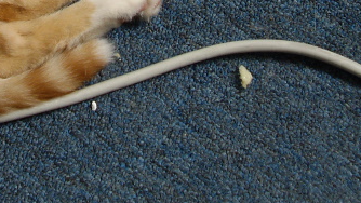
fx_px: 1216
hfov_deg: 16.7
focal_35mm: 127
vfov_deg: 9.2
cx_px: 45
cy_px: -121
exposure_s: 1/50
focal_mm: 7.9
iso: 100
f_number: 2.8
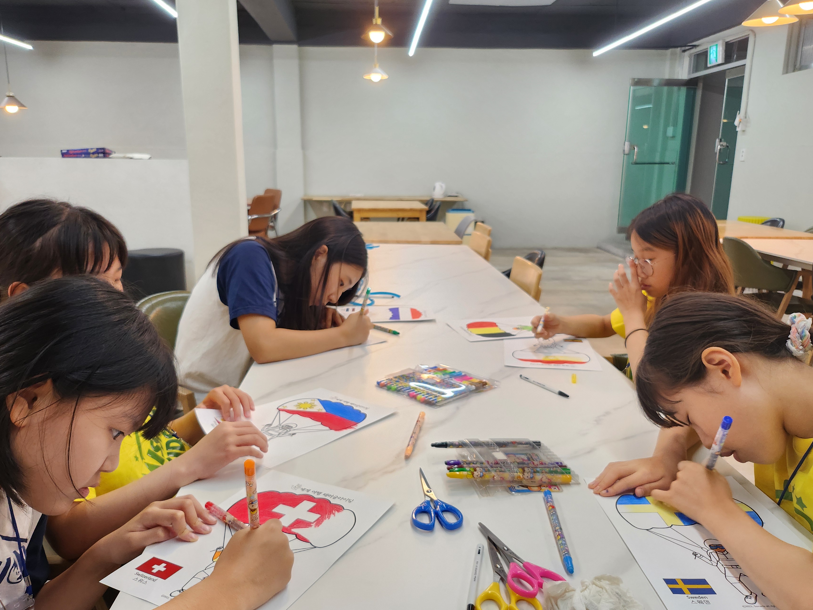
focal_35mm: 28
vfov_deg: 49.7
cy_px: 324
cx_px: 404
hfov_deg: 63.4
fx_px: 658
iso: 200
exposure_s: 1/120
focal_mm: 5
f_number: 1.8
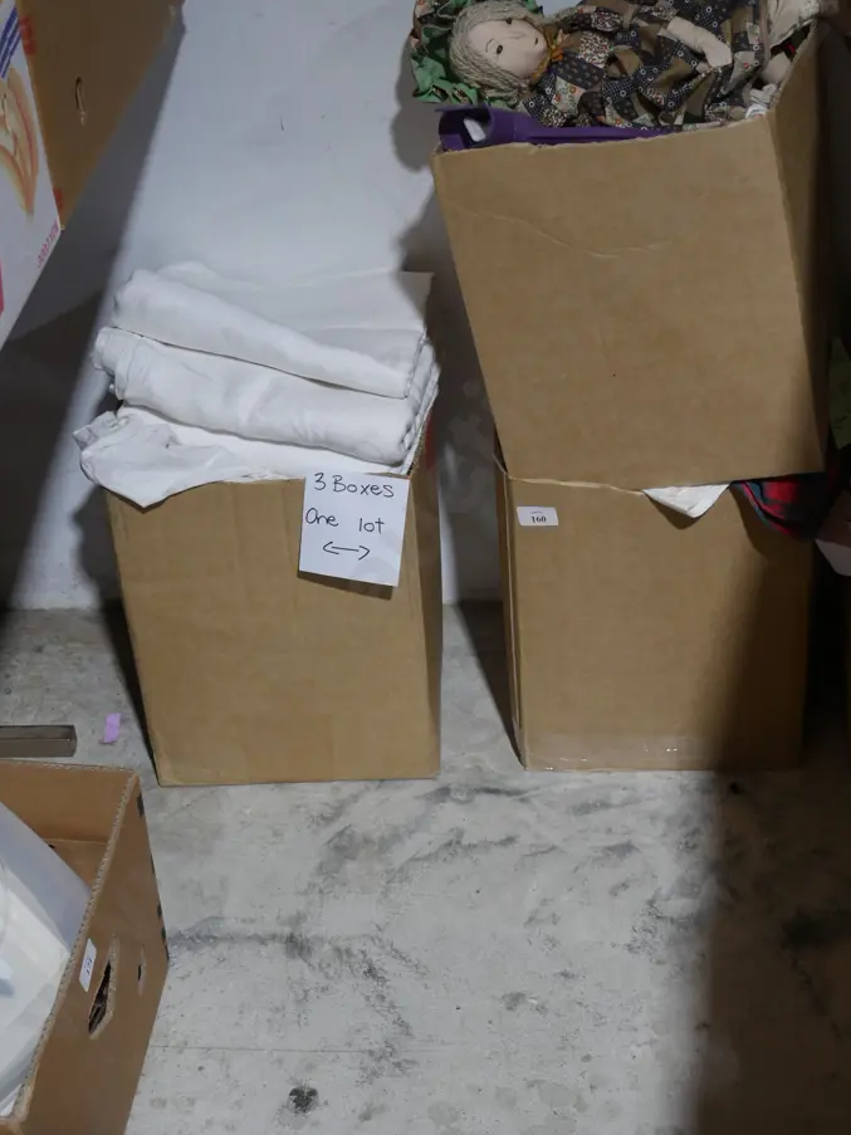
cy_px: 525
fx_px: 1934
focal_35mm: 59
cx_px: 422
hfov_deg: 24.8
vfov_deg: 32.7
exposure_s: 1/60
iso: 800
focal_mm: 26
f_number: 5.3
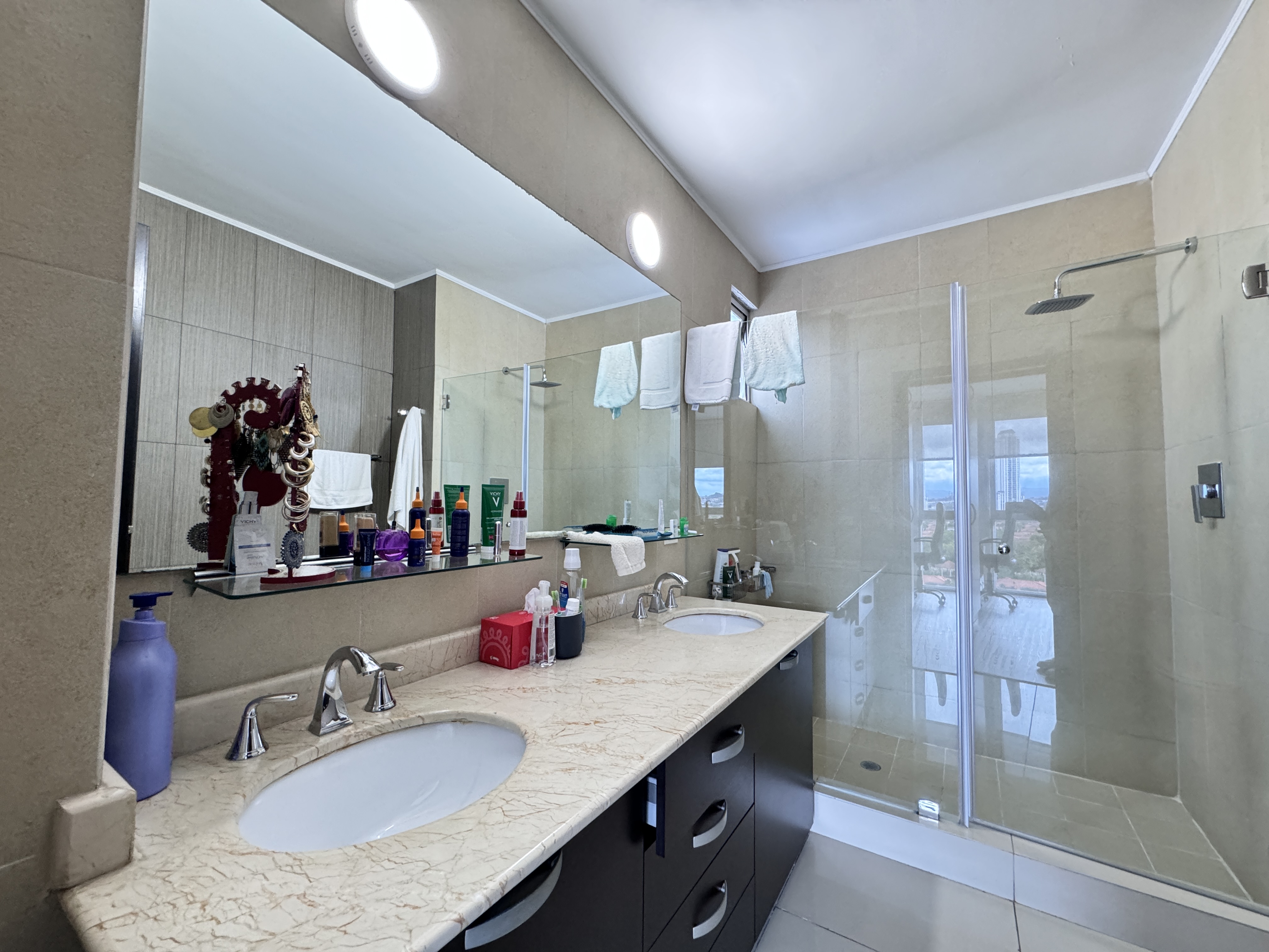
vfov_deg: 85.7
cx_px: 634
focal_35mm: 14
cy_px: 476
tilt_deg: +3.1
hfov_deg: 102.1
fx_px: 513
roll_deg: -0.1
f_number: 2.2
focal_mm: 2.22
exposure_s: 1/60
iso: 320
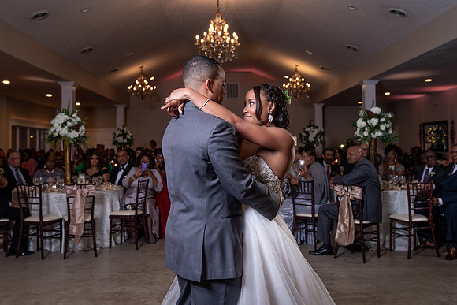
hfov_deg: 51.0
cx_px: 218
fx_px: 478
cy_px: 139
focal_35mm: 38
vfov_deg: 35.3
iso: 800
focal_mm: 34
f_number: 4
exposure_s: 1/200
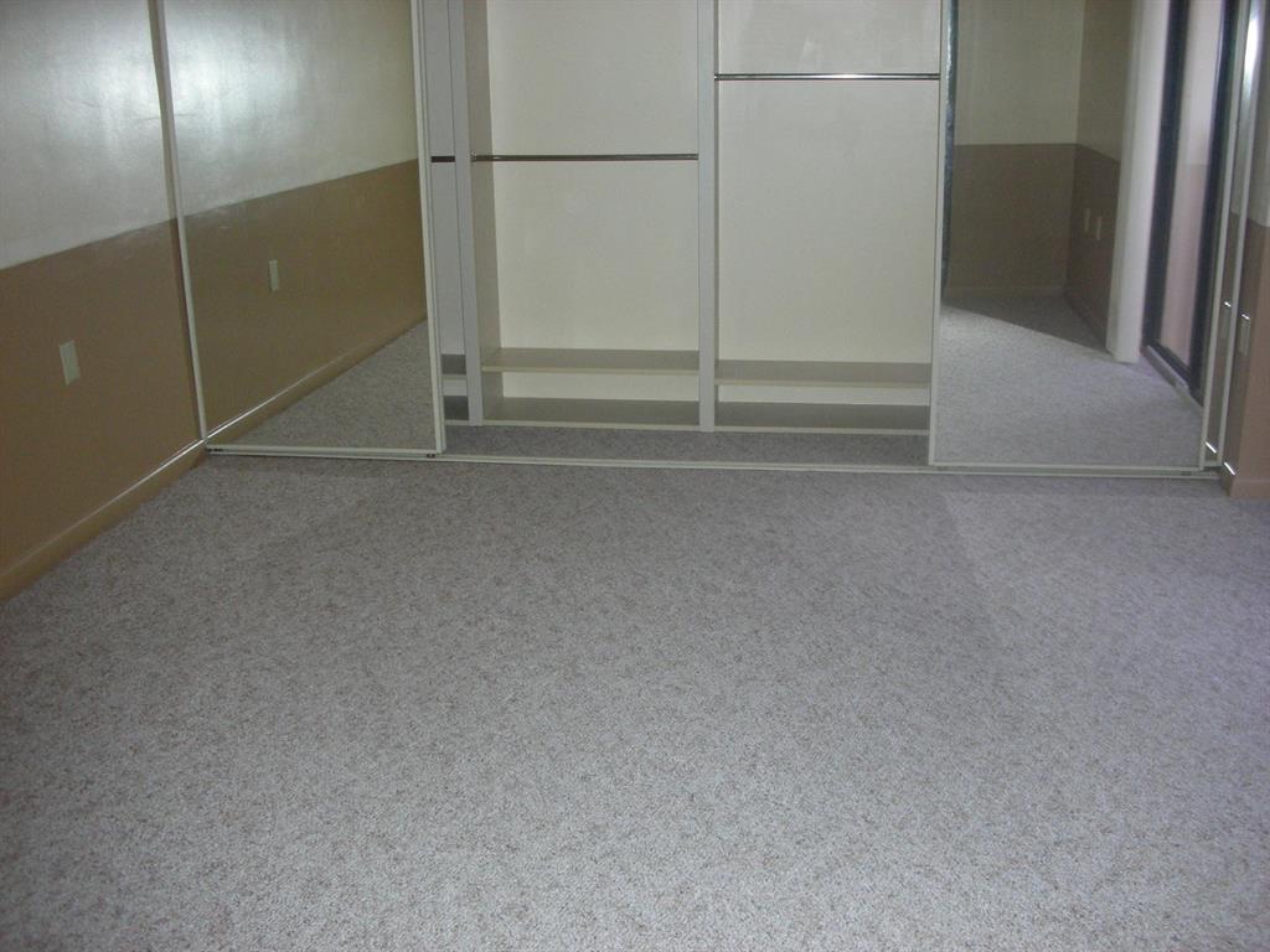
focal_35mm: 35
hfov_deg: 52.6
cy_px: 476
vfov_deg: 40.7
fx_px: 1284
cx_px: 635
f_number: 3
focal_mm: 5.8
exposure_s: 1/60.1
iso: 180
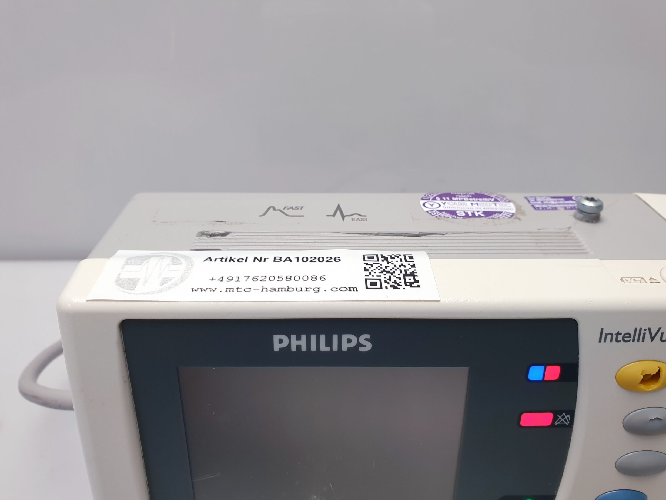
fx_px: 519
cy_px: 251
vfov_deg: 51.4
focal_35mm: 27
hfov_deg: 65.3
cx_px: 339
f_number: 2.4
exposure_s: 1/50
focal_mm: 4.3
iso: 50
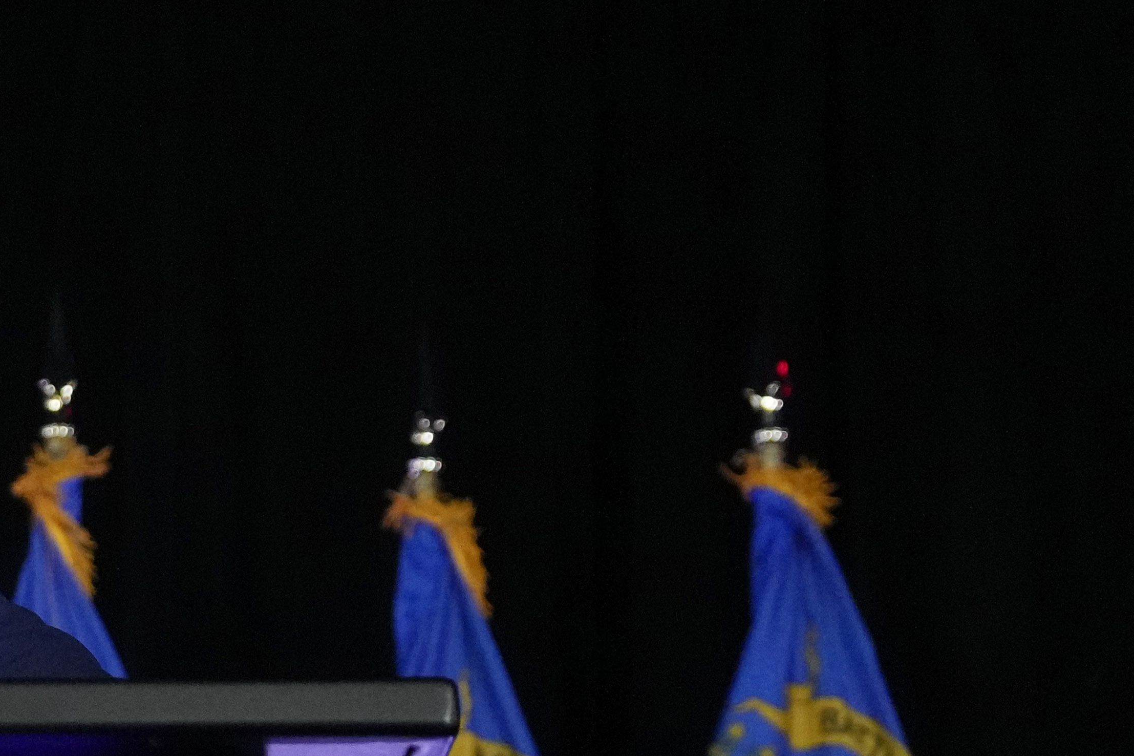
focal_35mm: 176
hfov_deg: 11.3
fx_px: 5543
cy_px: 969
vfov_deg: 7.7
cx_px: -406
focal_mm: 46
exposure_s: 1/640
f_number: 2.8
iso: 5000
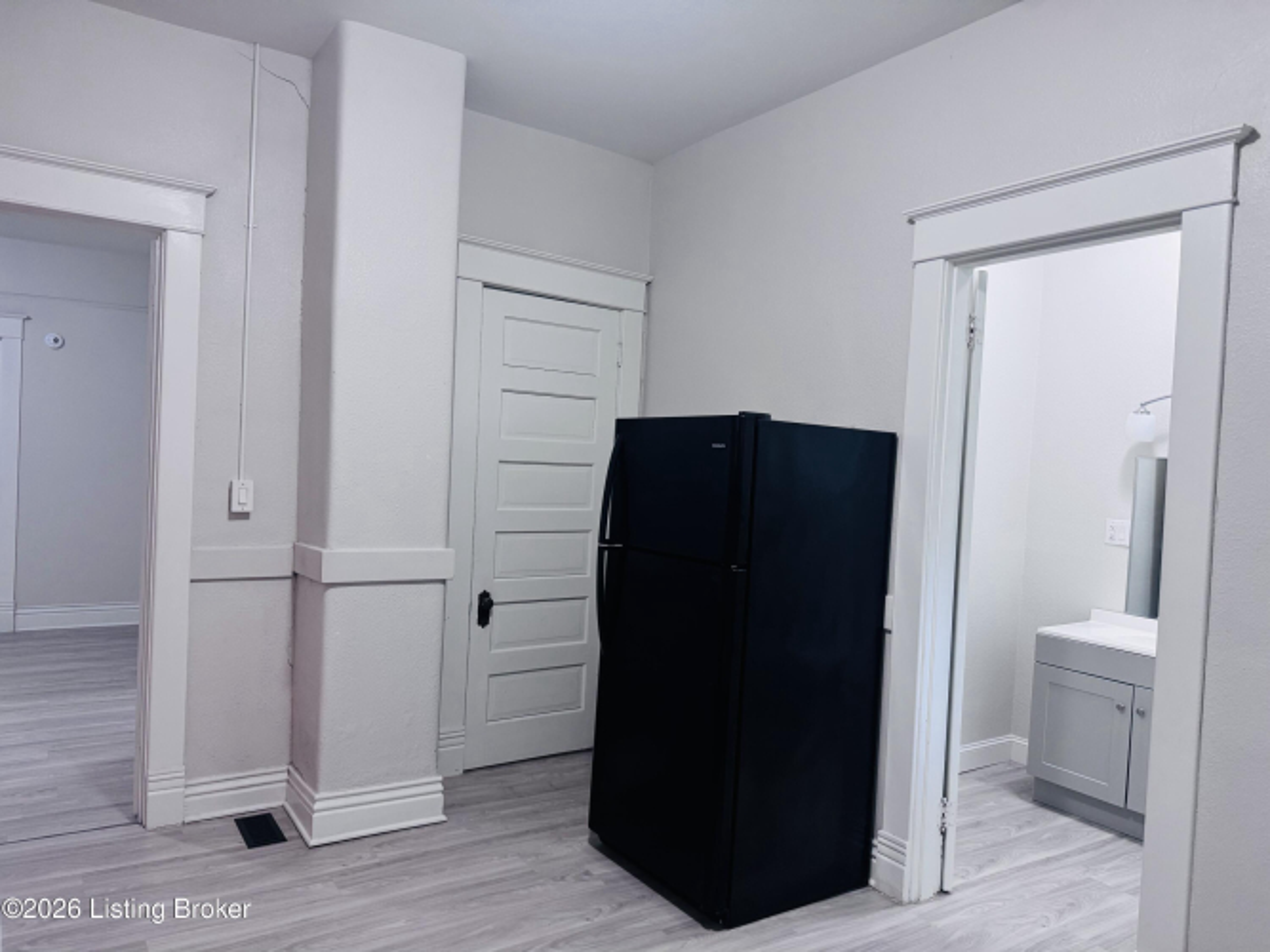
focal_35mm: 24
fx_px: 880
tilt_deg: -1.2
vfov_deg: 56.8
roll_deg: -2.8
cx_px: 635
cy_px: 476
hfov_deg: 71.6
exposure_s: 1/60
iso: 320
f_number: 1.78
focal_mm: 6.76
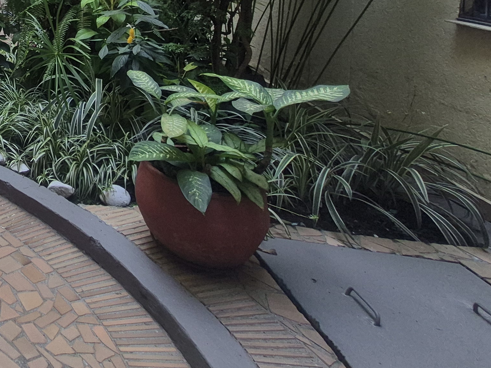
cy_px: -56
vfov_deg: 34.7
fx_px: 482
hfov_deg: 37.0
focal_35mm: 34
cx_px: -131
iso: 50
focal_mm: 1.74
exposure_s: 1/403
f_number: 2.2
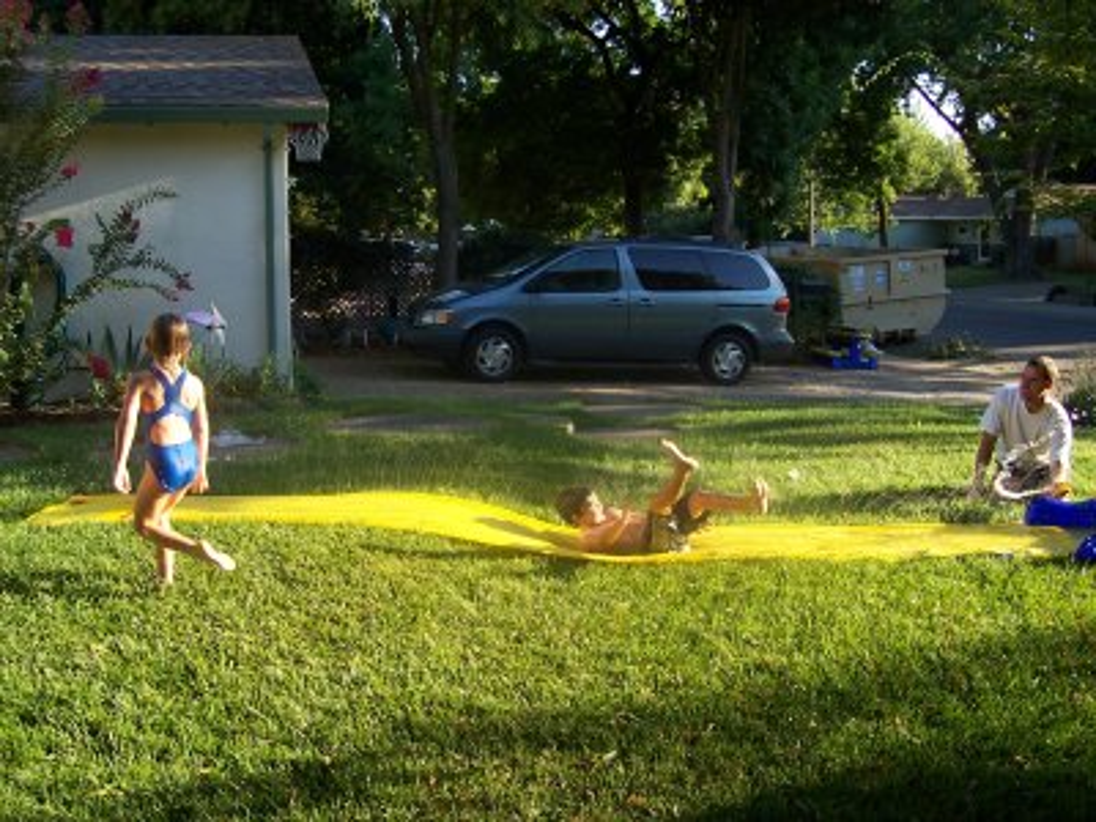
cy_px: 411
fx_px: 1171
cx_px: 548
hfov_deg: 50.1
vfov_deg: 38.7
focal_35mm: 37
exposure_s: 1/350
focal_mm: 5.6
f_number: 2.8
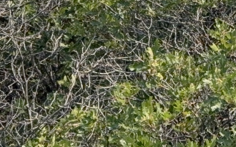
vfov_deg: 7.0
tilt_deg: -3.3
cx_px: 412
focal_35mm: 171
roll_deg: -0.1
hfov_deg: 11.4
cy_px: -266
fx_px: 1100
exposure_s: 1/8130
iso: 80
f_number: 1.78
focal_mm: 6.76
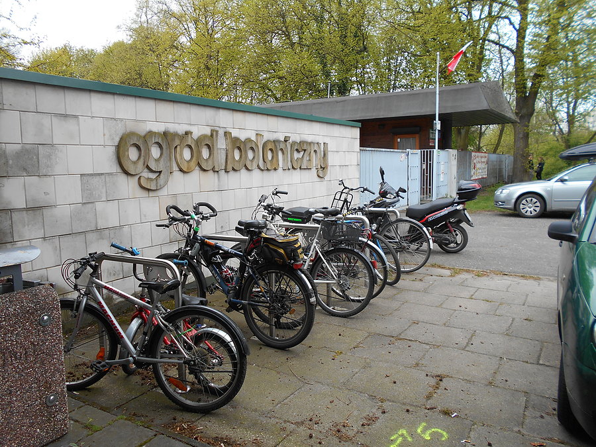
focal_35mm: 26
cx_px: 298
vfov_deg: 53.1
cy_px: 224
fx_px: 448
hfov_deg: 67.3
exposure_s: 1/250
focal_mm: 4.6
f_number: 3.2
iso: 80
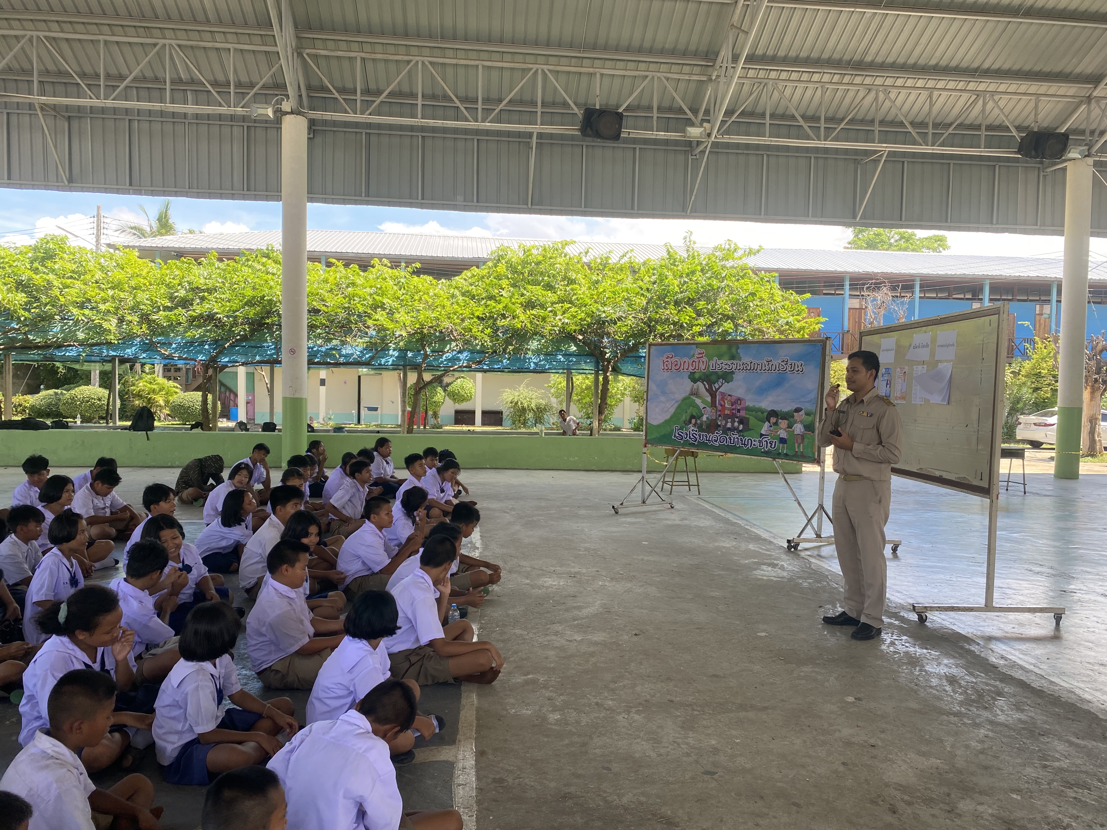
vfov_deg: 53.1
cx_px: 554
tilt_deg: -2.6
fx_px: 831
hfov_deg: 67.3
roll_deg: -1.3
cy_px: 415
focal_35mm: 26
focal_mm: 4.25
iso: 32
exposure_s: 1/358
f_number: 1.8
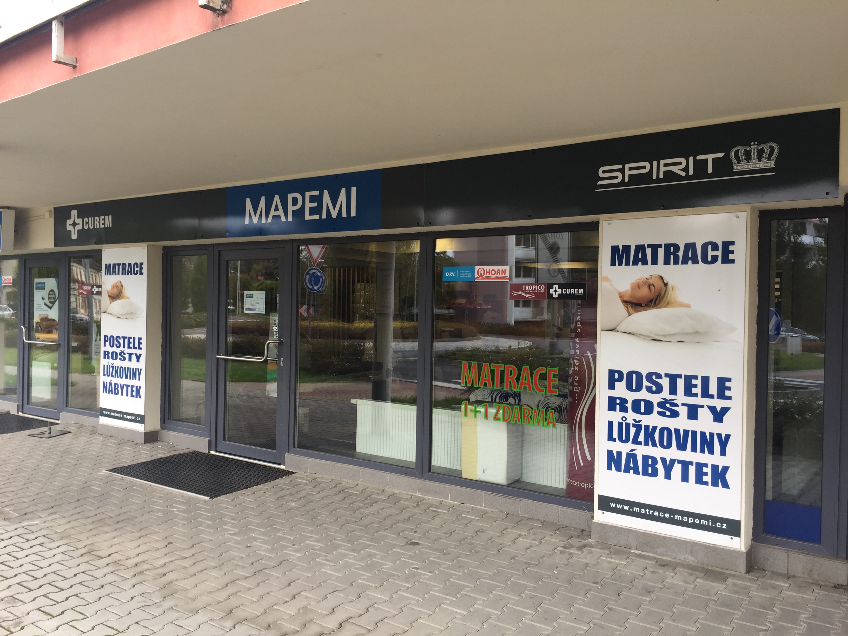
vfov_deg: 48.2
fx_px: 710
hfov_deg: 61.7
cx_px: 424
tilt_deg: -0.5
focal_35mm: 29
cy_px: 318
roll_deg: -1.0
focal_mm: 4.15
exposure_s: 1/105
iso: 32
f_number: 2.2
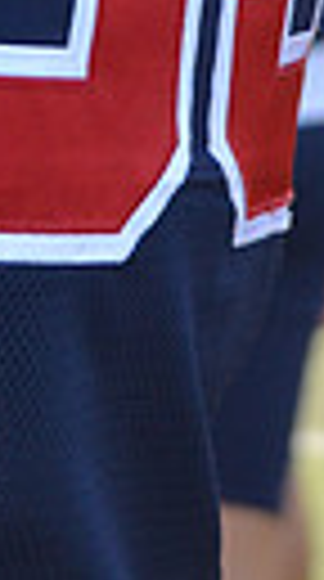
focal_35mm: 438
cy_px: -719
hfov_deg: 2.7
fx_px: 6729
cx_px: -207
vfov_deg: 4.8
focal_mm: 62
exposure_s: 1/640
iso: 500
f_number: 6.3
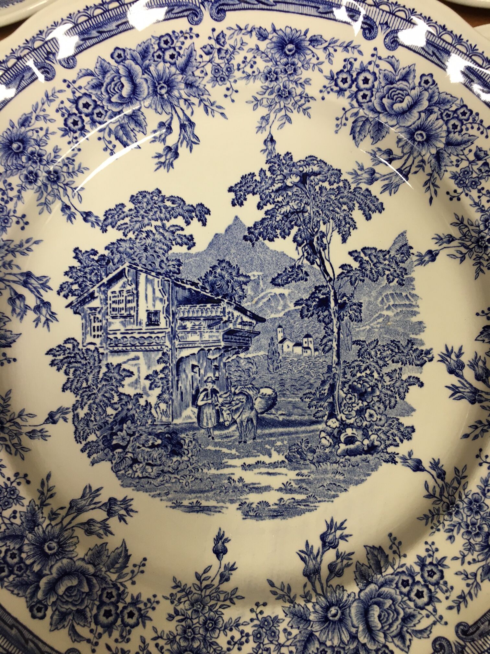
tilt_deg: -82.3
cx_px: 245
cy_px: 327
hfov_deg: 48.2
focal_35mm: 29
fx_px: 547
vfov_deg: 61.7
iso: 64
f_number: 2.2
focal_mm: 4.15
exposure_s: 1/33
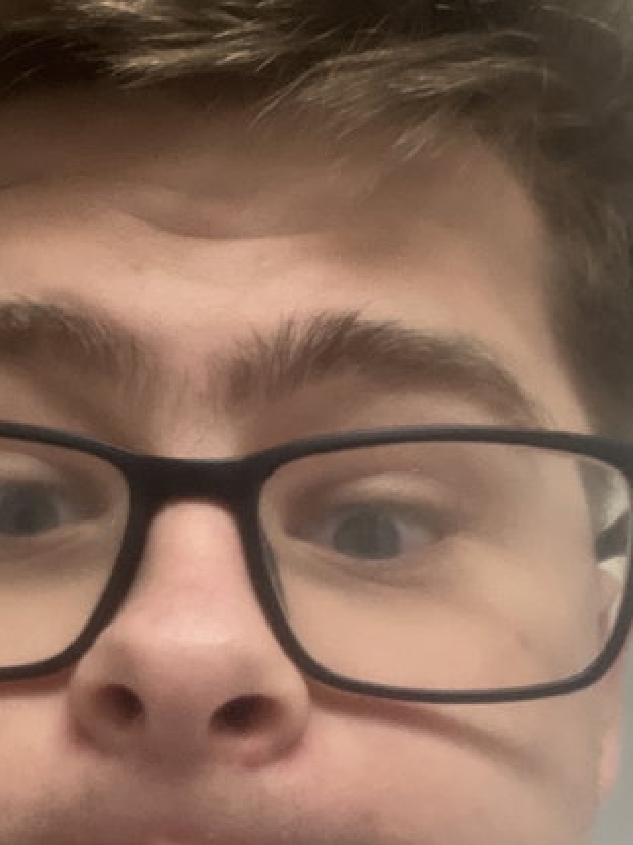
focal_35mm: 58
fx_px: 1416
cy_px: 602
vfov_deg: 32.8
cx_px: 120
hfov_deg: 24.8
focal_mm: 2.71
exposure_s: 1/41
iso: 400
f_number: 2.2
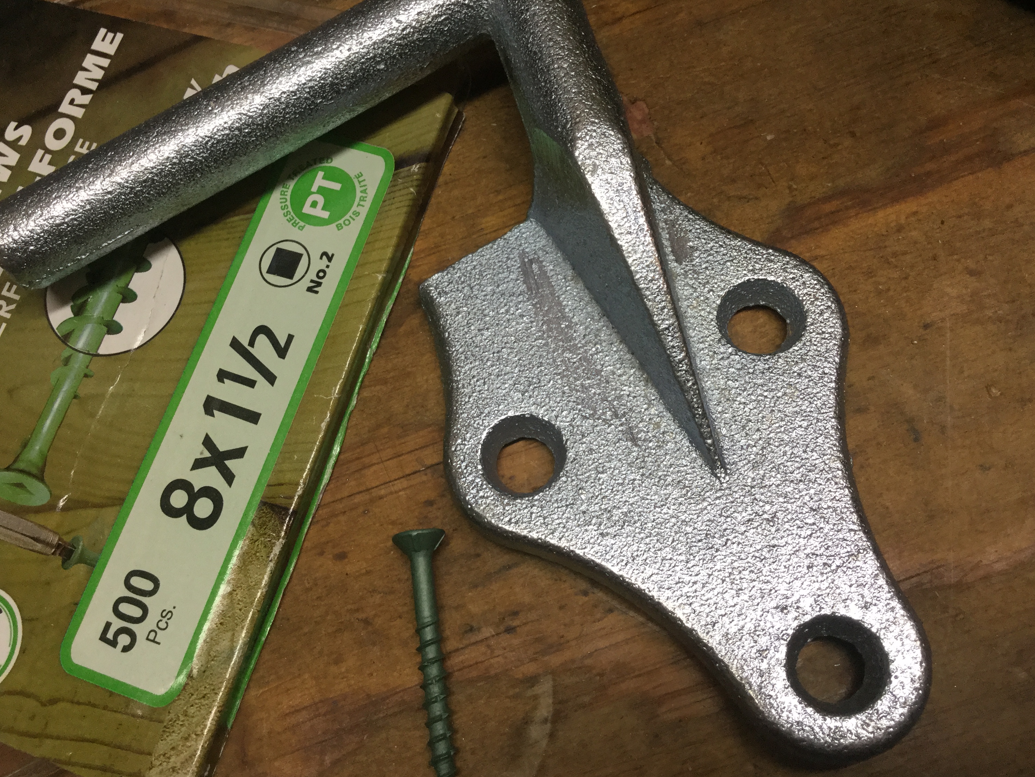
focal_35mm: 34
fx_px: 1017
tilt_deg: -71.1
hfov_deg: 53.9
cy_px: 370
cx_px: 469
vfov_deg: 41.8
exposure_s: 1/30
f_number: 2.4
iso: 50
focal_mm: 3.3
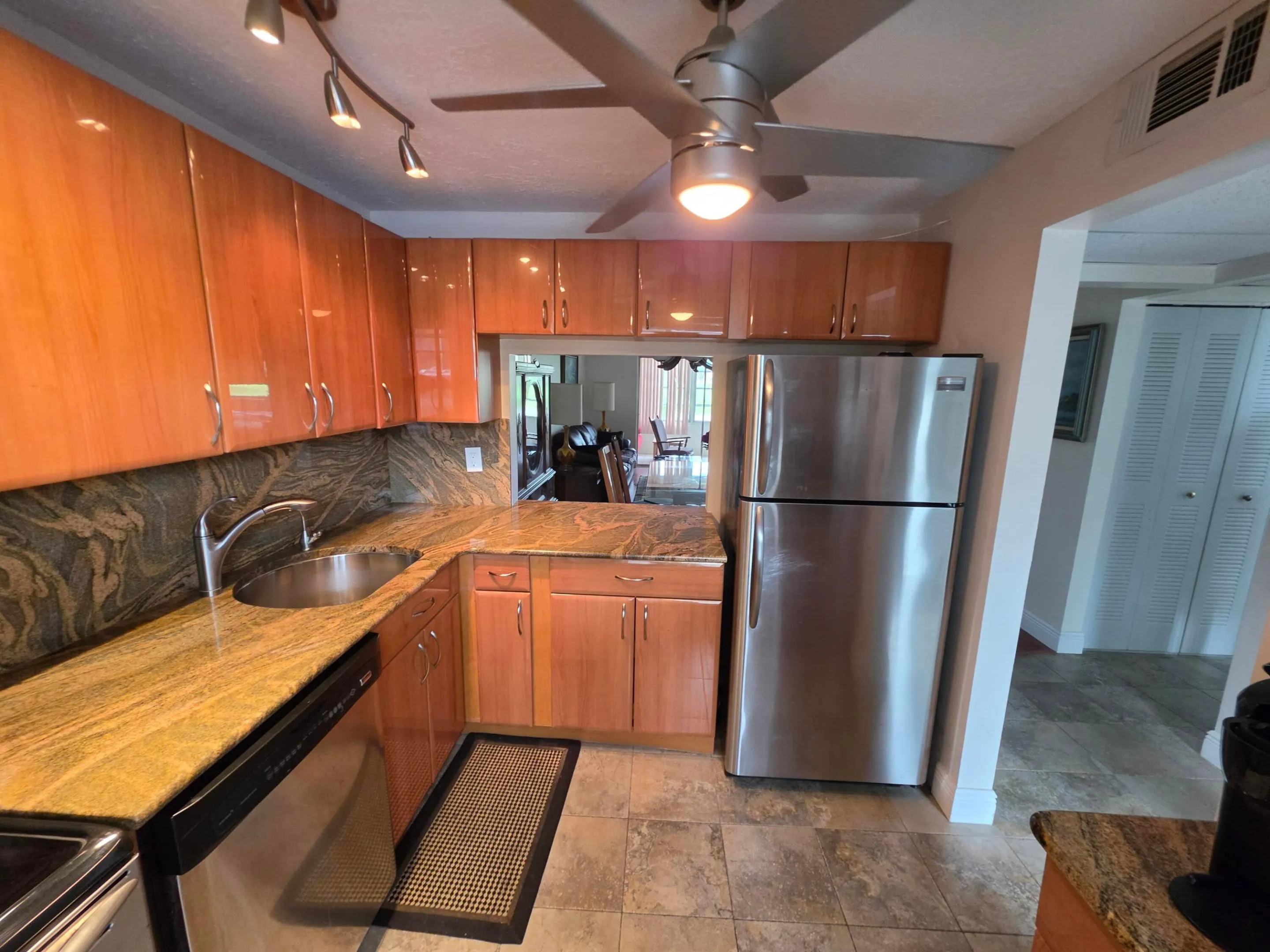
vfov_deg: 89.9
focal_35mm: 13
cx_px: 635
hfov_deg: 106.2
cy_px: 476
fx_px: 477
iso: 250
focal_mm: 2.2
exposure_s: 1/60
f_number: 1.9
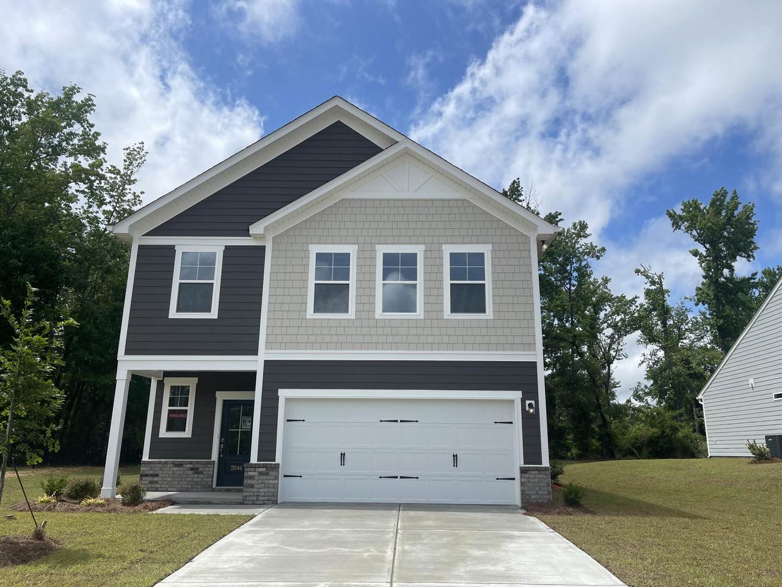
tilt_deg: +14.0
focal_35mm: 25
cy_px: 294
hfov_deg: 69.4
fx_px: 565
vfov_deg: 54.9
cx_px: 391
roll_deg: -0.5
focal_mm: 5.1
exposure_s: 1/5917
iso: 32
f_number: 1.6
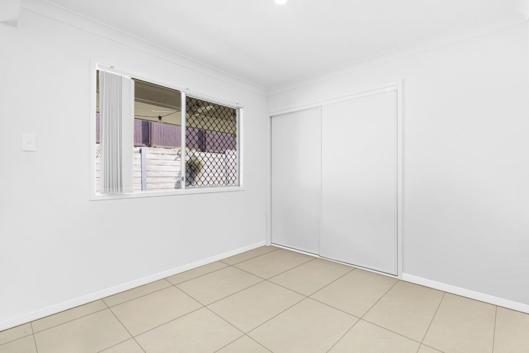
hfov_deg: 96.7
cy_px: 176
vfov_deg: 73.8
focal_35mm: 16
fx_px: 235
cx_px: 264
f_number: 7.1
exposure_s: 1/13
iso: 800
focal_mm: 16
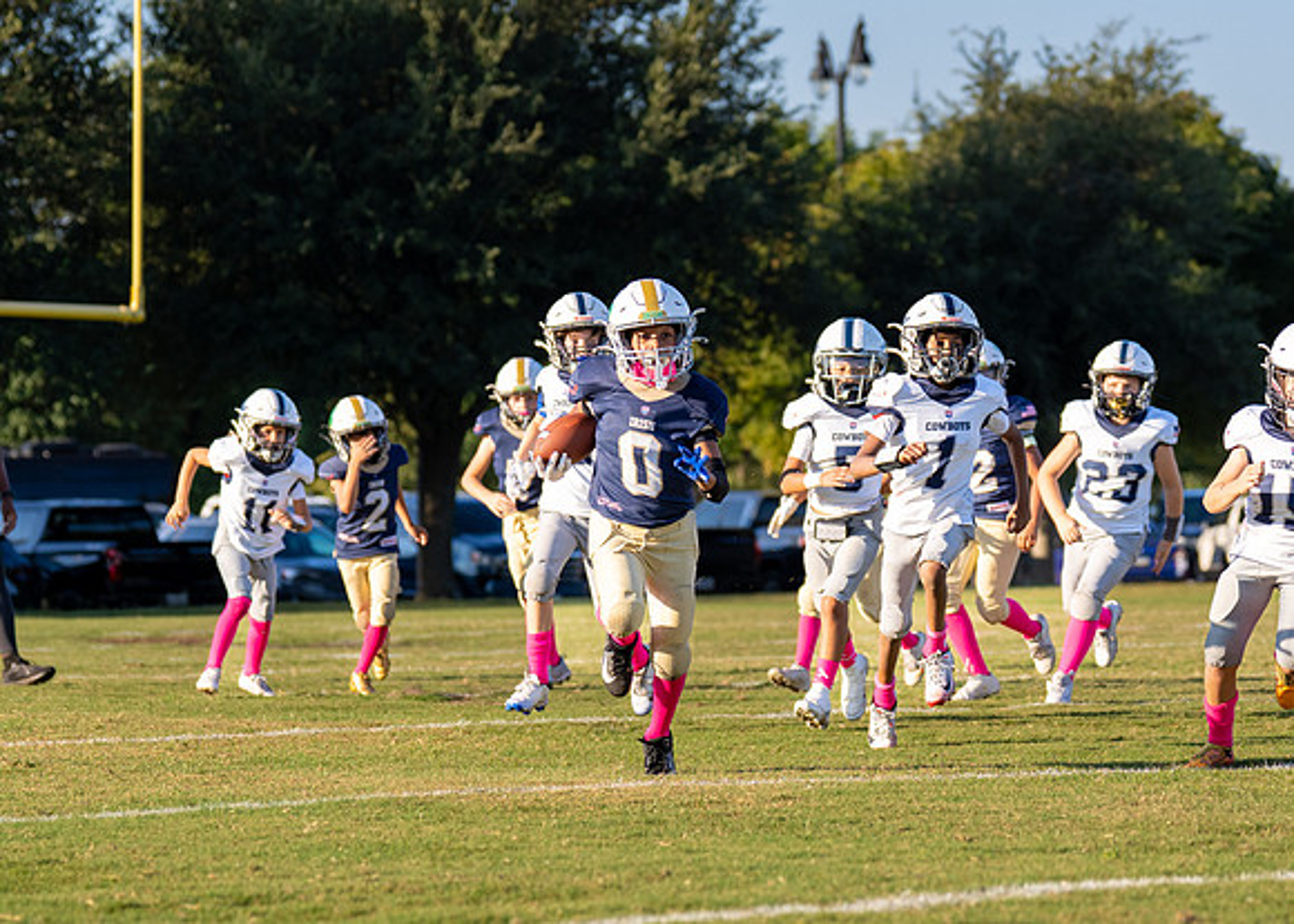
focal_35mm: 166
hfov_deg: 12.1
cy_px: 523
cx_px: 623
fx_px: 6112
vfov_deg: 8.6
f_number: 2.8
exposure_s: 1/2000
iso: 200
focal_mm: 90
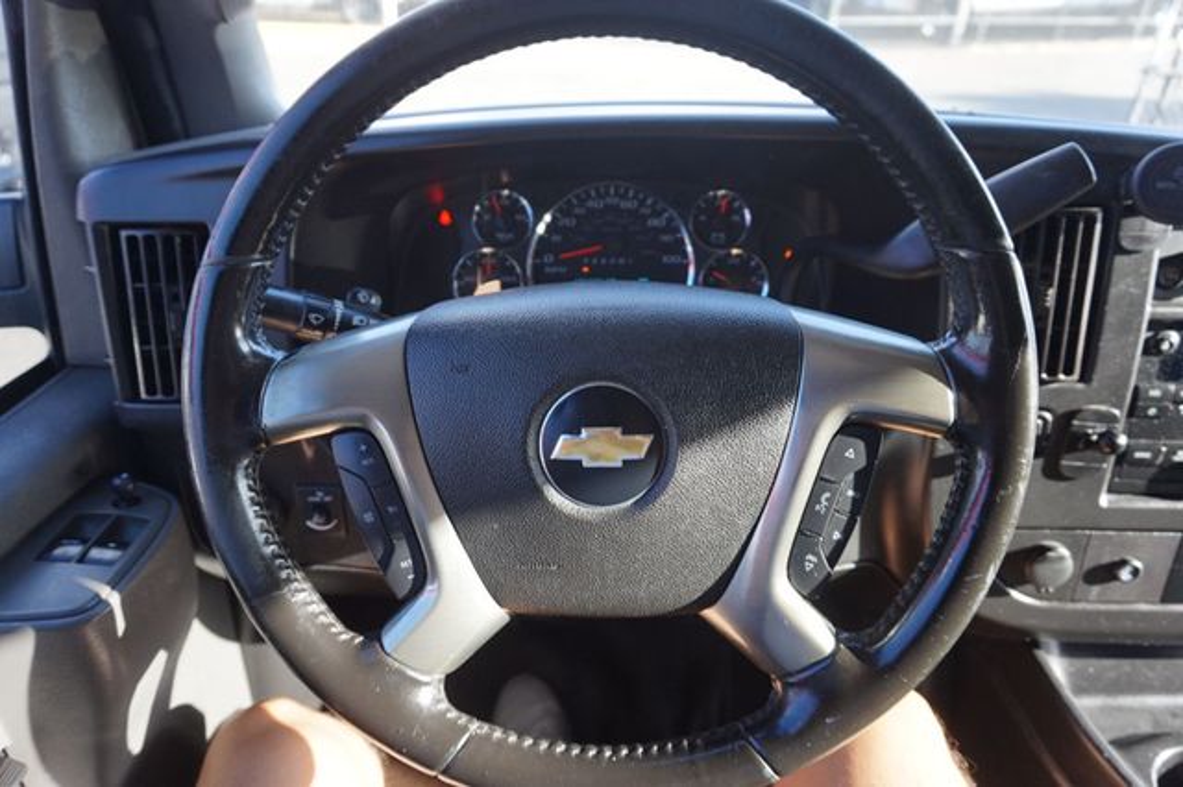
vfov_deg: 53.1
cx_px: 592
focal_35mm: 24
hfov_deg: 73.8
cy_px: 394
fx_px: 788
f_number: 4
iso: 200
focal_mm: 16
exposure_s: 1/60
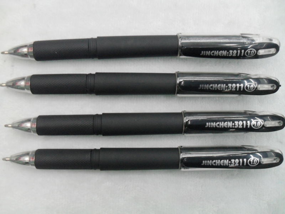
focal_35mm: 35
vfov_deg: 40.7
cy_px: 107
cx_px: 142
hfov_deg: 52.6
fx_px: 288
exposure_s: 1/30
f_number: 2.8
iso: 200
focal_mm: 6.2
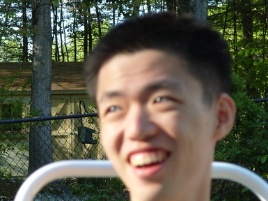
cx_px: 104
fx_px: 1648
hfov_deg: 9.3
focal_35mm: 213
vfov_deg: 7.0
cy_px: 135
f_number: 3.9
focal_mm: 28.5
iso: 100
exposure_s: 1/180
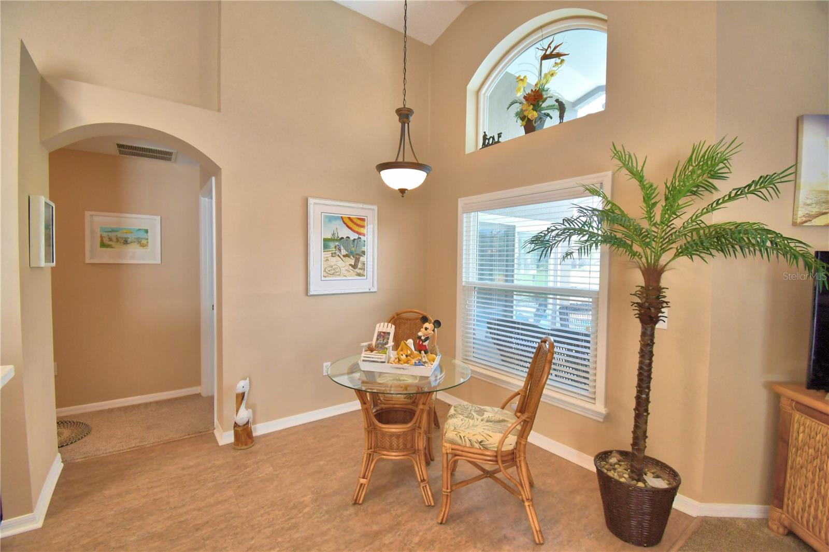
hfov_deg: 100.4
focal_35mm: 15
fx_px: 345
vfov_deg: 77.3
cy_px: 276
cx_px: 414
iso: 400
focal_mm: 10
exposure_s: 1/100
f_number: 4.5
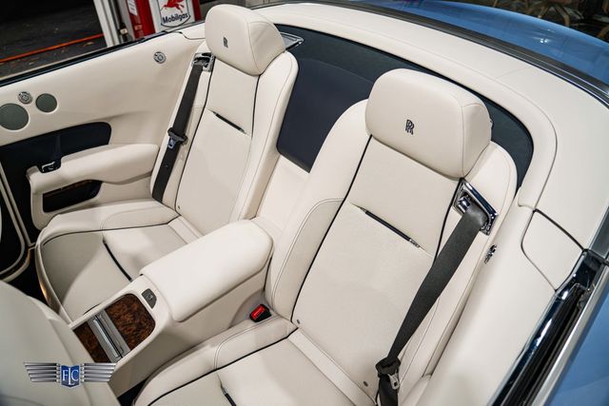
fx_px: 423
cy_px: 203
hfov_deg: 71.5
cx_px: 304
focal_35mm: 25
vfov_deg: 51.3
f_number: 4
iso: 1600
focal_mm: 25
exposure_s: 1/50
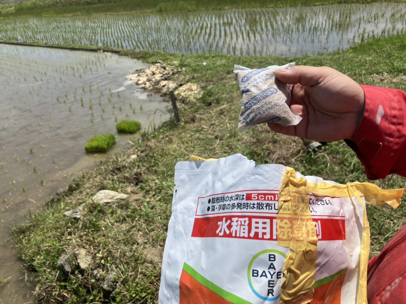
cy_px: 152
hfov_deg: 63.4
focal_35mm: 28
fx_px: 328
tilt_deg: -26.2
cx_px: 203
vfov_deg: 49.7
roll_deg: +7.2
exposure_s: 1/2857
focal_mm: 3.99
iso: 32
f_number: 1.8
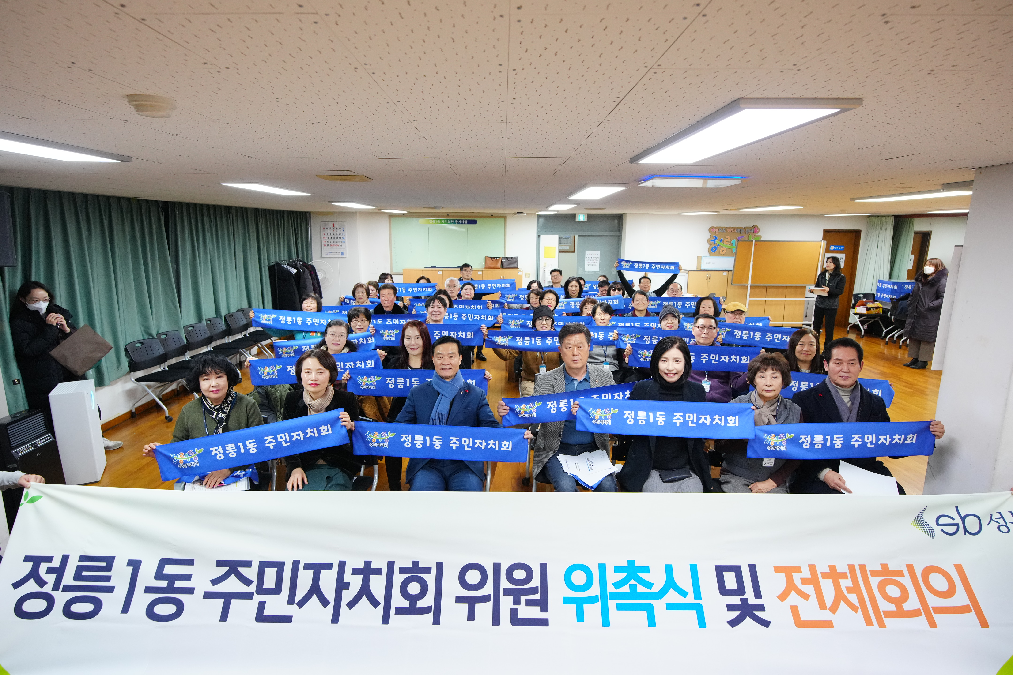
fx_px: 563
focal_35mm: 20
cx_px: 506
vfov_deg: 61.9
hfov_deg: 84.0
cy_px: 338
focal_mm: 20
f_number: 5
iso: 3200
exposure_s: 1/125
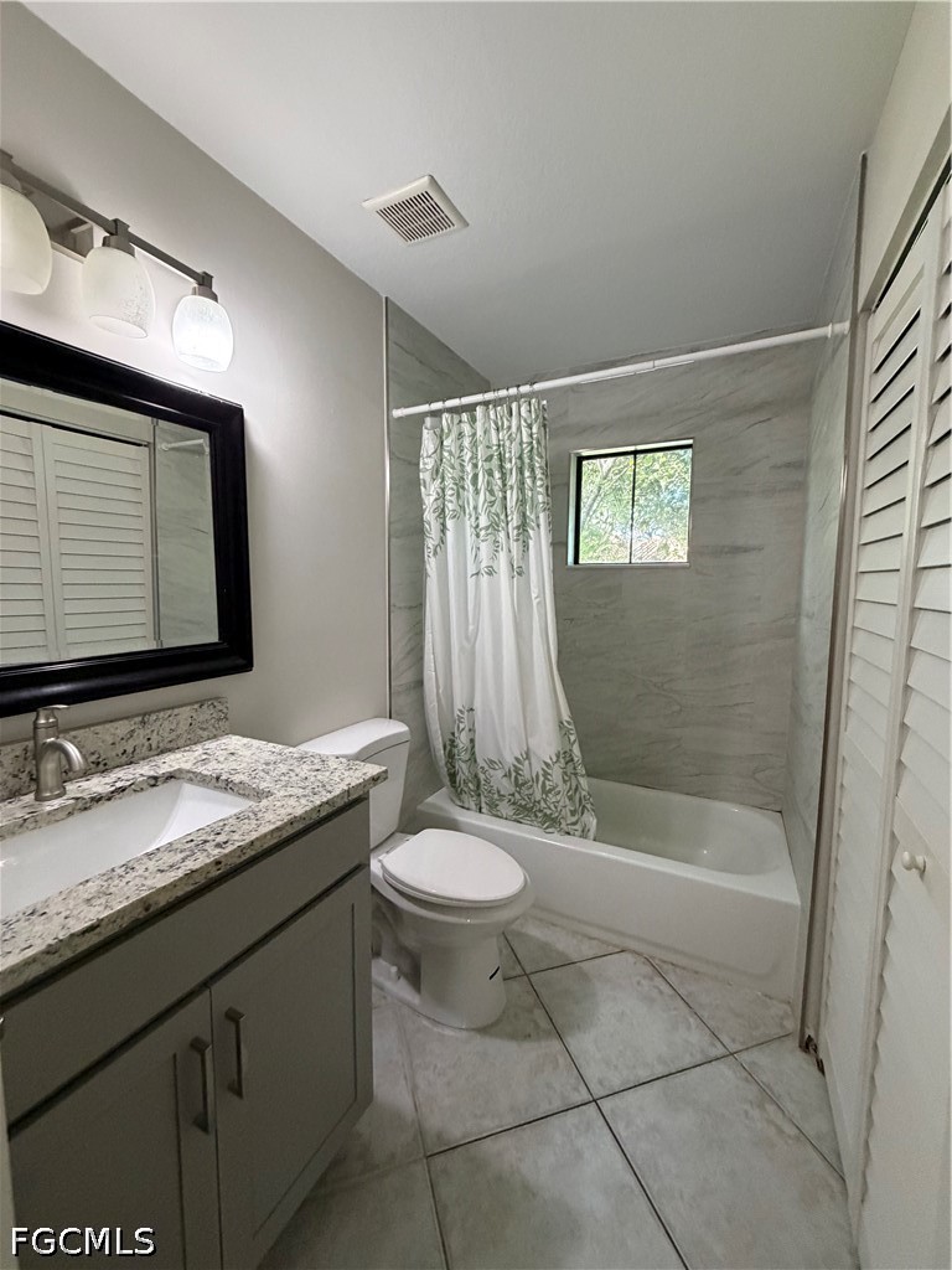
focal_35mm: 14
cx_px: 476
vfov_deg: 102.1
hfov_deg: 85.7
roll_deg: -0.6
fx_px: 513
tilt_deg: -4.9
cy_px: 635
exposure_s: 1/60
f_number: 2.2
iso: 500
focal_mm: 2.22
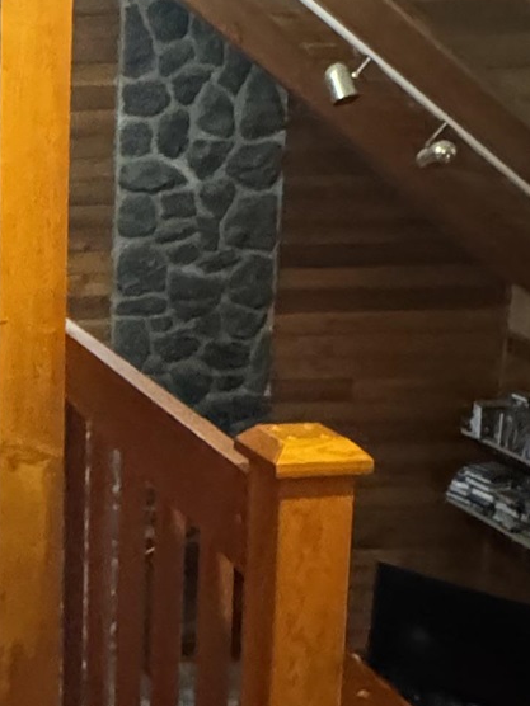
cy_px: 329
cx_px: -247
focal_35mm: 58
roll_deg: +3.3
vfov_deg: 33.2
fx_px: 1184
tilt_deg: -12.5
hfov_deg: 21.5
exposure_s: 1/40
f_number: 2.2
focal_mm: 2.22
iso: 1250
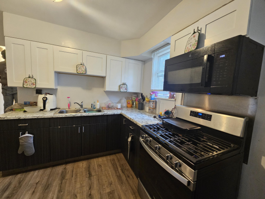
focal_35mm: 13
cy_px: 100
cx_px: 132
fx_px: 100
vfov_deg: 89.9
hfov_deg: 106.2
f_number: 2.2
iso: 320
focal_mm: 2.2
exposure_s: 1/30
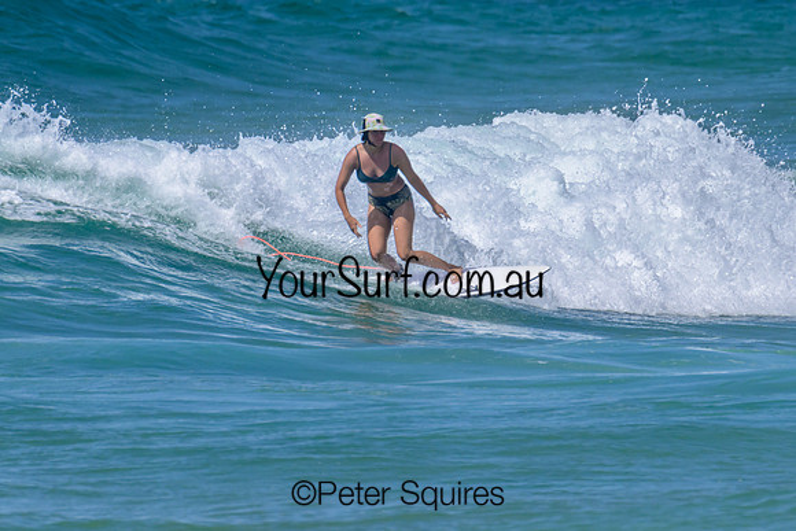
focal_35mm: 1087
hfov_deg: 1.9
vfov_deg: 1.3
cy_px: 181
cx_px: 355
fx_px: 24035
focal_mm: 800
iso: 560
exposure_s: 1/2000
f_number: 11
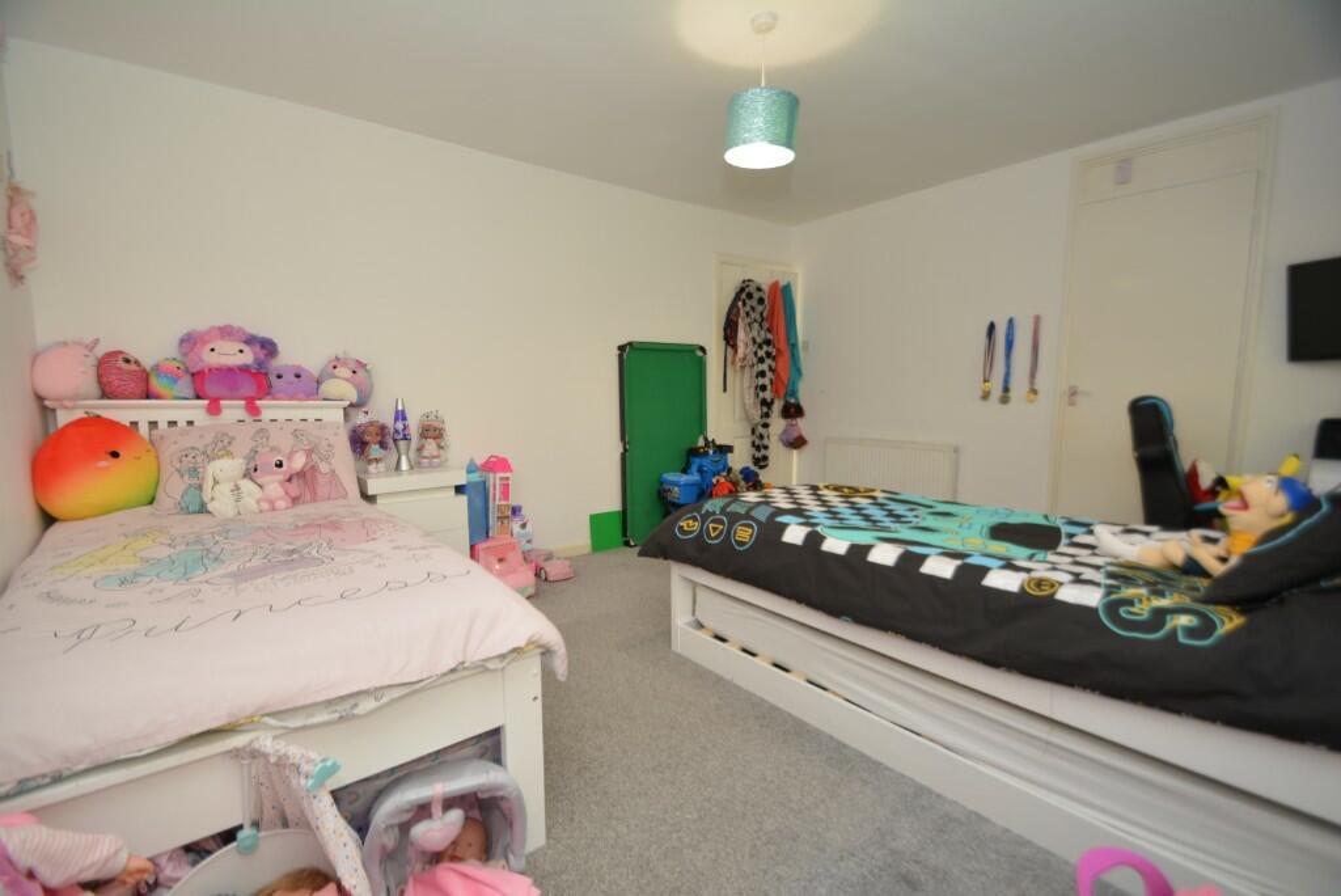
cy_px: 448
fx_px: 559
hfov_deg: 100.4
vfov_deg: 77.4
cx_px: 670
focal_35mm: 15
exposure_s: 1/15
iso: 100
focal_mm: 10
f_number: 3.5
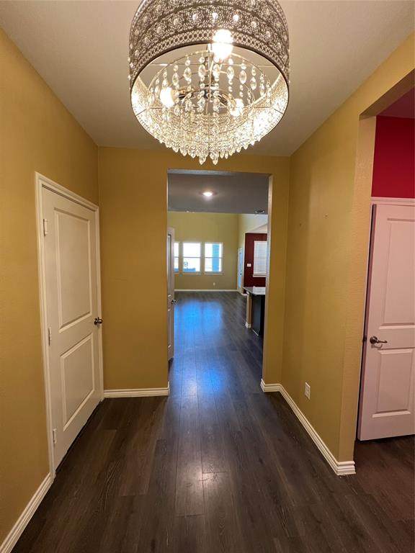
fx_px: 208
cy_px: 276
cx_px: 208
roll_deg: -1.2
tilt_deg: -3.7
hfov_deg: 89.9
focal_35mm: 13
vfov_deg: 106.2
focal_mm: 1.57
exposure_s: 1/60
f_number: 1.8
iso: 250
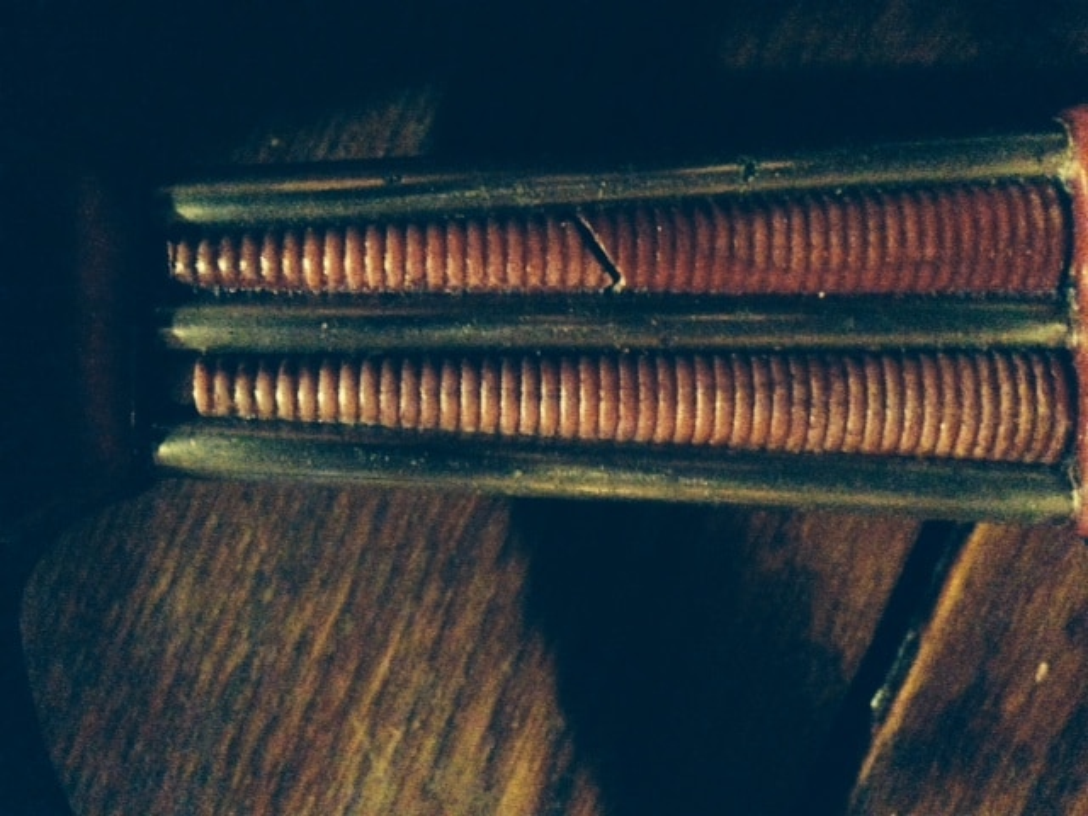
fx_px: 2074
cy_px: 408
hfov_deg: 29.4
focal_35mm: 66
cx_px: 544
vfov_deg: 22.3
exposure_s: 1/15
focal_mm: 4.12
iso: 3200
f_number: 2.4
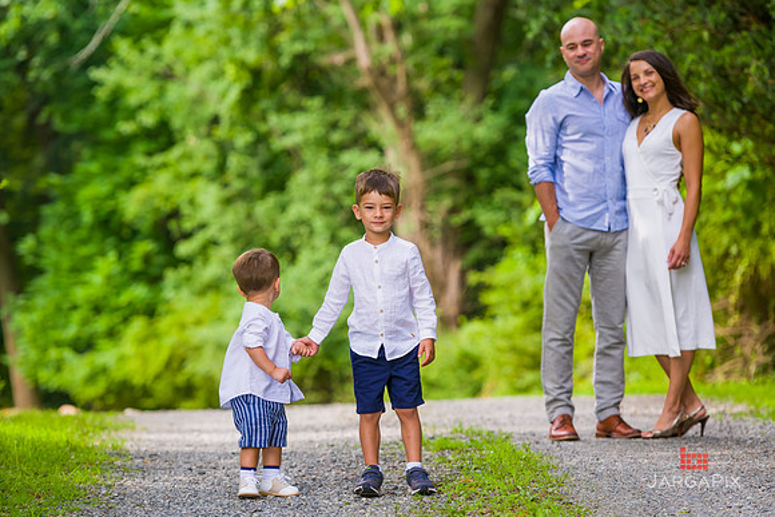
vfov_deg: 8.3
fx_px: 3558
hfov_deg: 12.4
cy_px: 276
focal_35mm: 165
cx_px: 362
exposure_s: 1/640
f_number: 4
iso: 200
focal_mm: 155
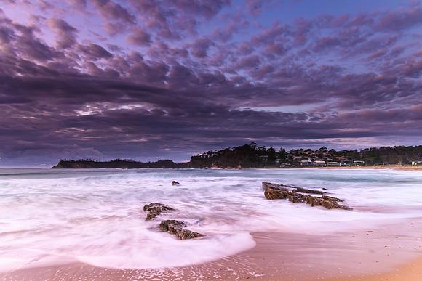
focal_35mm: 25
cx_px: 211
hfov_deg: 71.1
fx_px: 295
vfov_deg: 51.0
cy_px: 140
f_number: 8
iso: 200
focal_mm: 24
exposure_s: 2
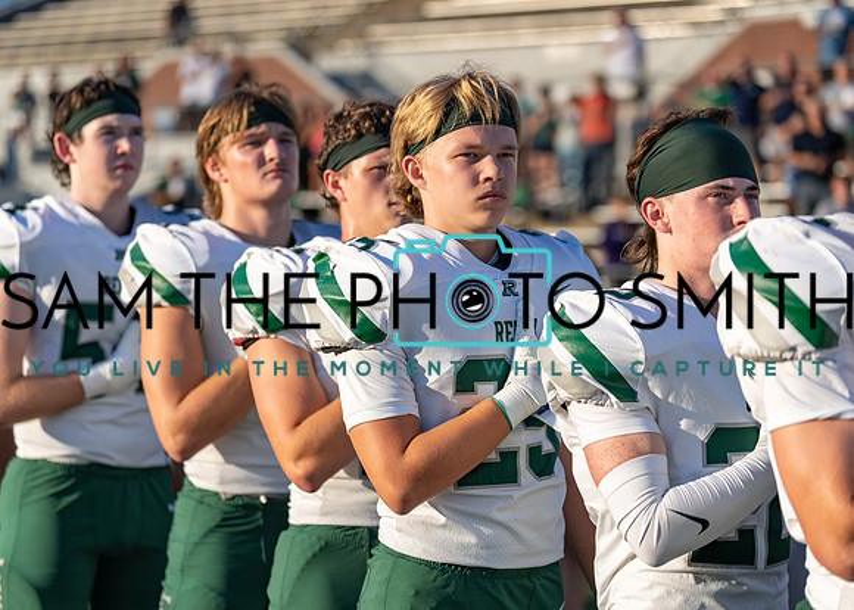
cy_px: 305
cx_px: 427
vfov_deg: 15.2
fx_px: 2287
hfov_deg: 21.2
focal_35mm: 94
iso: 100
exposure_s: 1/1600
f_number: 2.8
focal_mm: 90
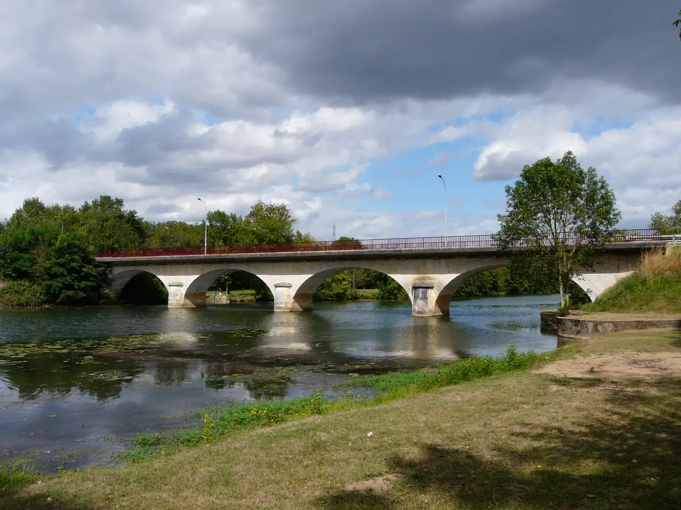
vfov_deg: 44.2
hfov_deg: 56.8
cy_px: 255
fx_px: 630
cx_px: 340
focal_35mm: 32
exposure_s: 1/500
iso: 100
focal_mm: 5.2
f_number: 6.3
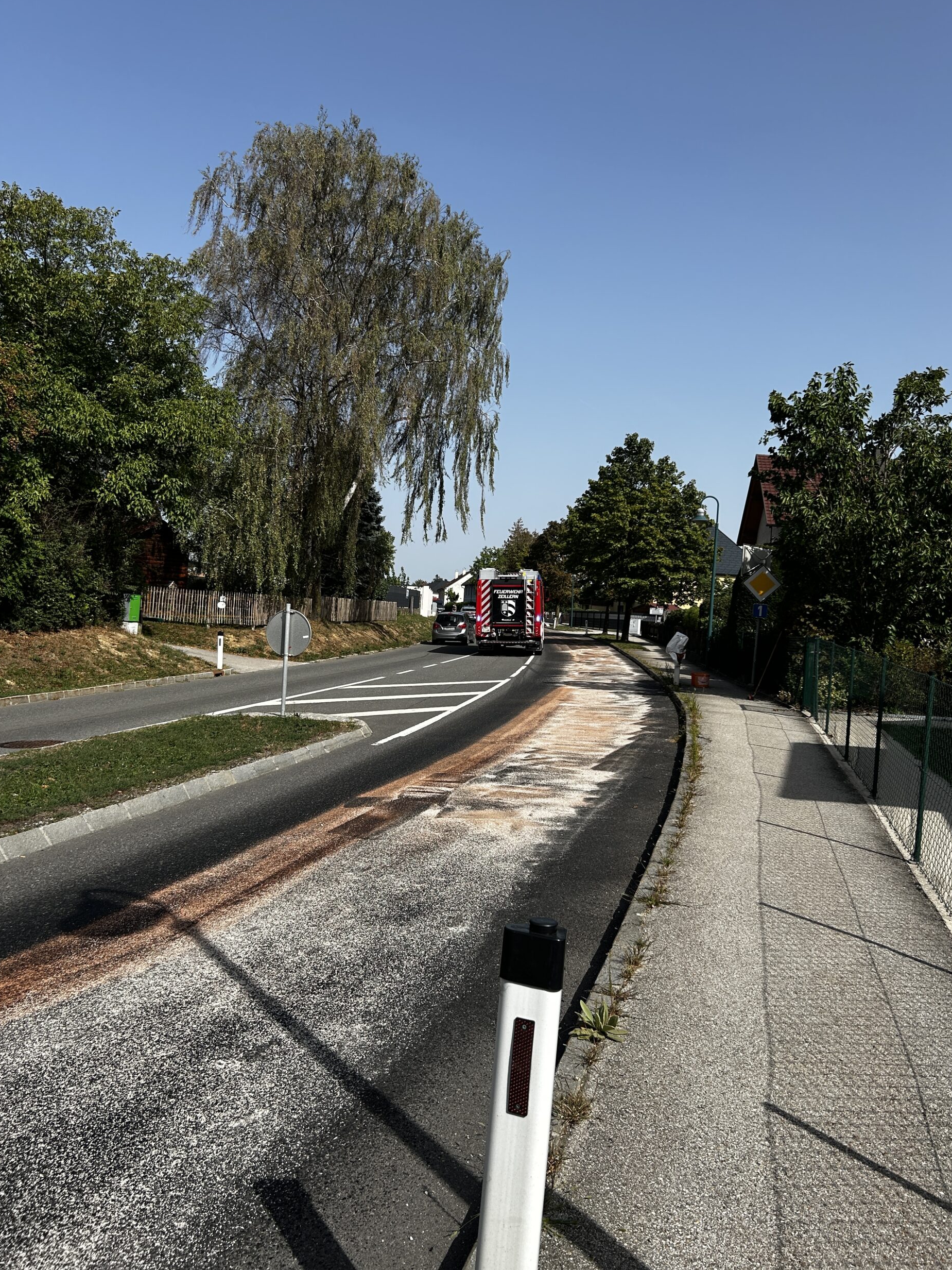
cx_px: 490
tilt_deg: -1.5
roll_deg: -4.5
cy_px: 635
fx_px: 990
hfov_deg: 51.4
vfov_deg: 65.3
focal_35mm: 27
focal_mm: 5.7
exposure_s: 1/4444
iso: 50
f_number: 1.5
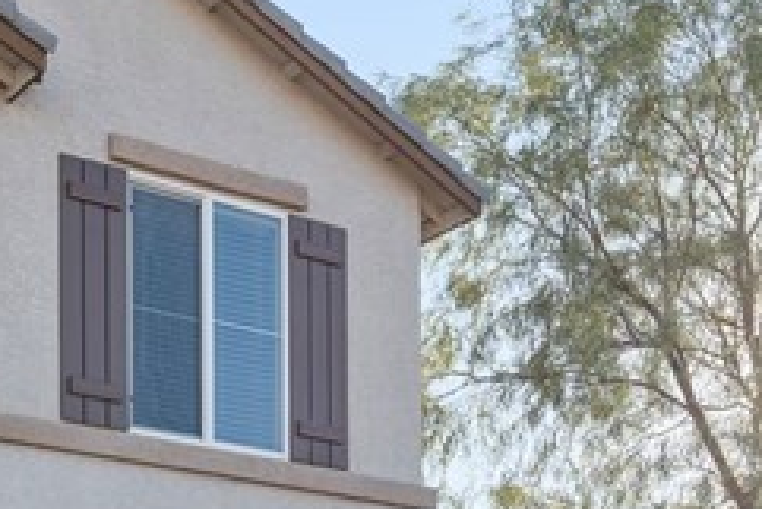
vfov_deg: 17.0
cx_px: -70
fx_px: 1544
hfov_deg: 25.7
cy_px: 752
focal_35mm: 73
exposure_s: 1/25
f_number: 9
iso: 100
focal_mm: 16.2
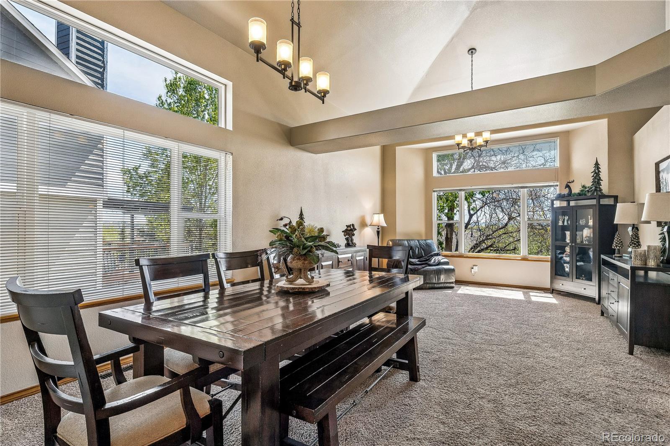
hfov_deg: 91.6
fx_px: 326
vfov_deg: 68.9
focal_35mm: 18
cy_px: 223
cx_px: 335
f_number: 10
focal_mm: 17.5
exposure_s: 1/60
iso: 400
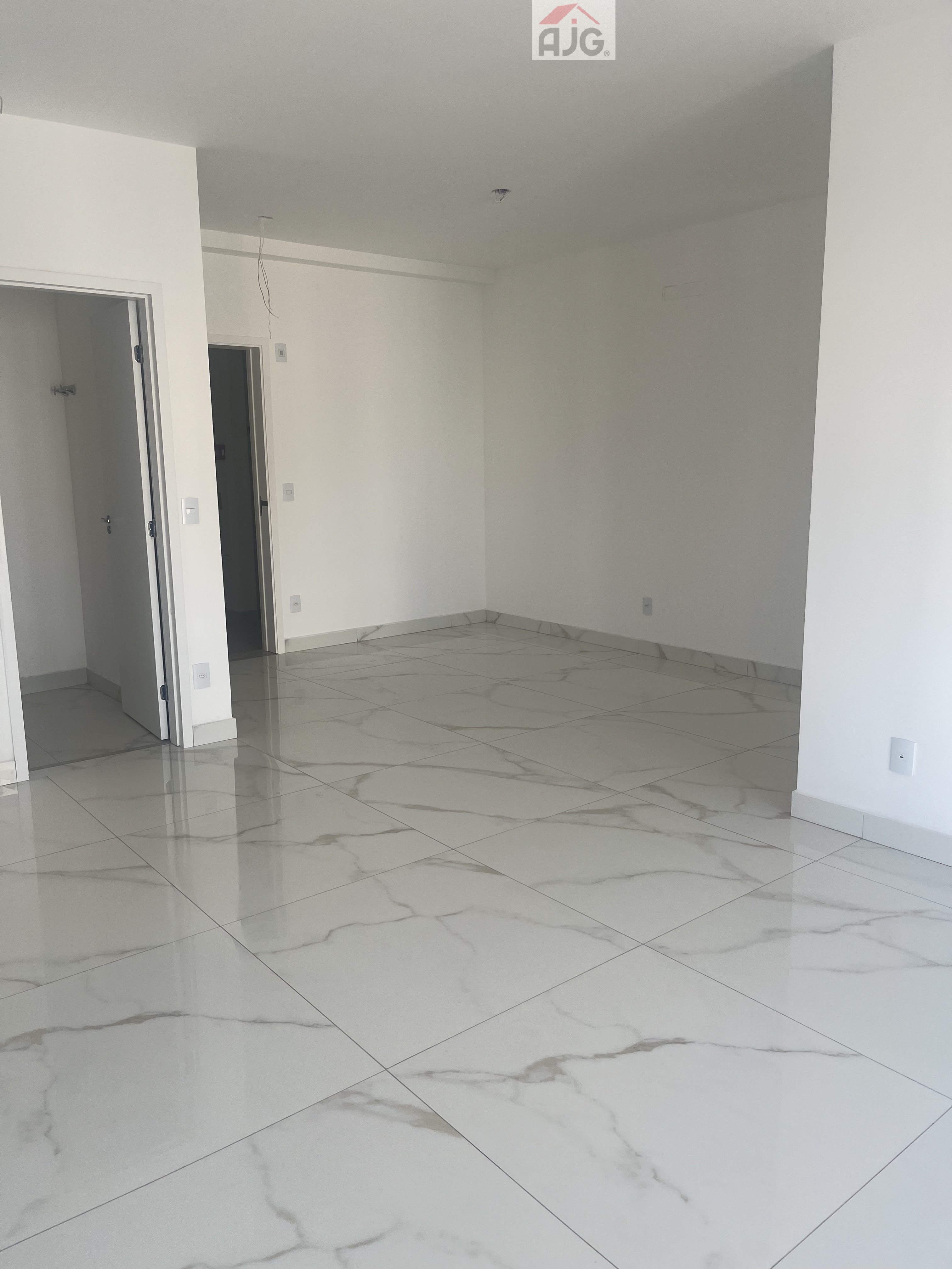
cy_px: 634
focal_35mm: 26
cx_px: 476
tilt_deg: -10.7
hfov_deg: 53.1
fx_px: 953
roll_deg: +1.3
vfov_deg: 67.3
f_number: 1.6
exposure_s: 1/442
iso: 50
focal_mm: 5.1
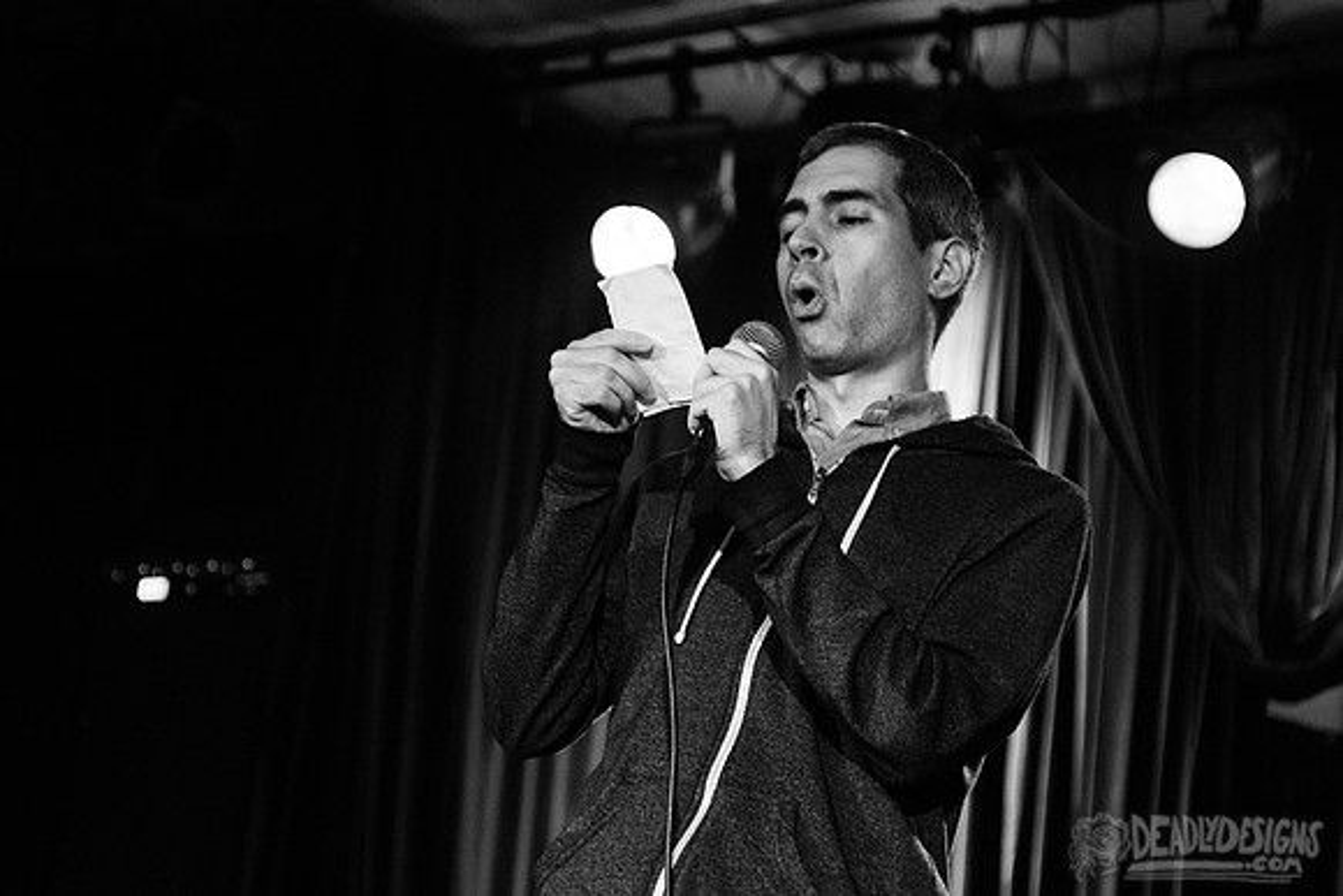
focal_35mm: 93
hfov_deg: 22.0
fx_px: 3458
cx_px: 586
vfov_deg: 14.8
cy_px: 494
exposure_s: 1/80
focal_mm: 70
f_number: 3.2
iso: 3200
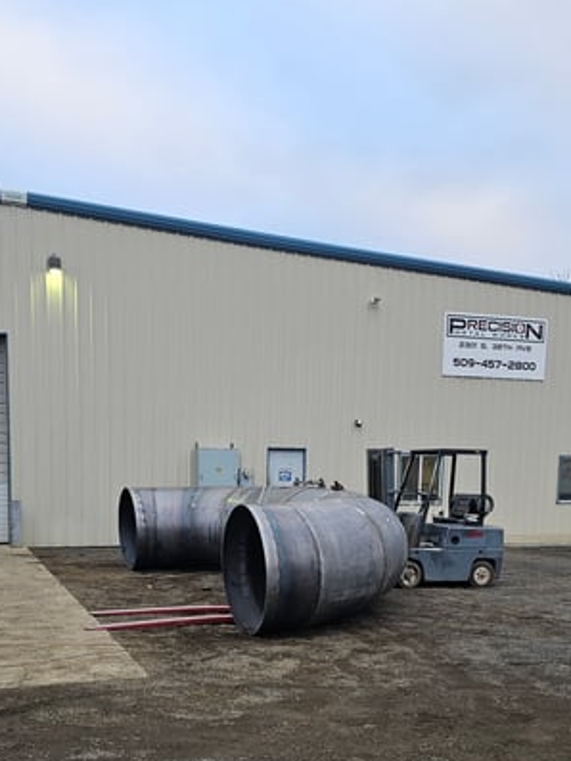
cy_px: 572
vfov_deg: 48.2
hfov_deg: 38.6
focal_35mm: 37
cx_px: 249
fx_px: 813
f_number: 1.7
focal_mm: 6.3
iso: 50
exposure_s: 1/120
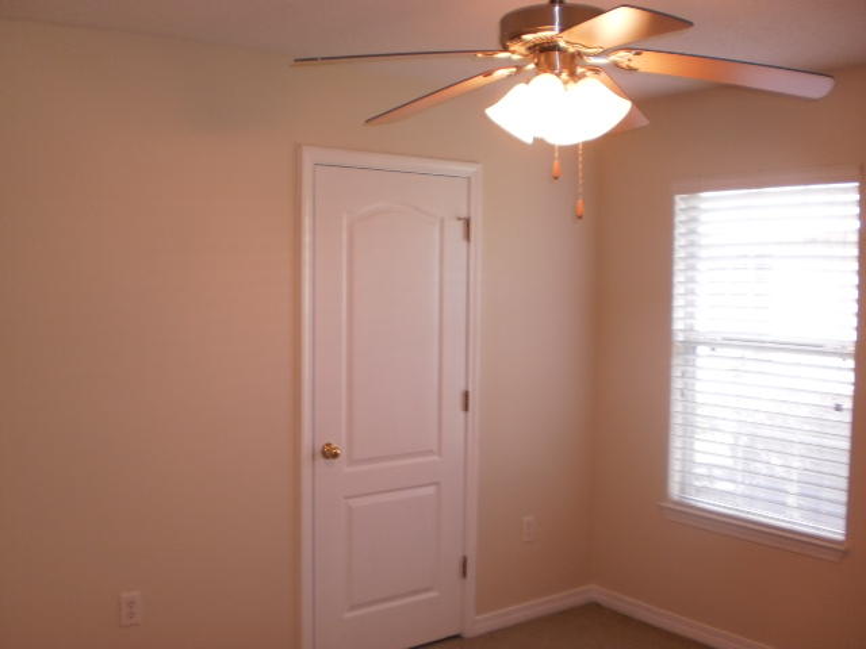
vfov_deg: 39.7
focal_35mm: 36
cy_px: 324
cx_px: 433
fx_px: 901
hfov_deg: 51.4
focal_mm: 6.3
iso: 100
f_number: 3.1
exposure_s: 1/30
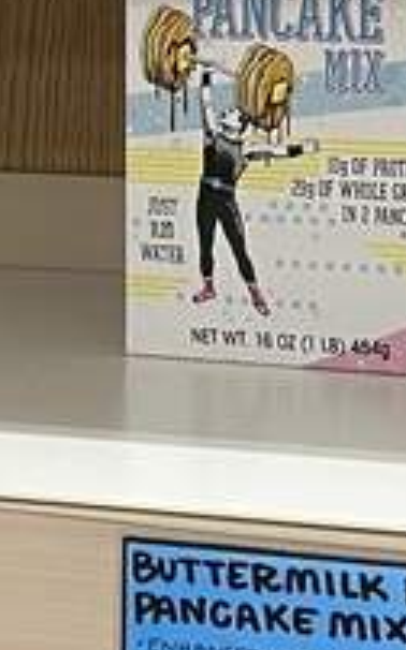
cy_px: 241
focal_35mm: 164
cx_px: 329
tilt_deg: -4.9
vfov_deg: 12.8
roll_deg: -1.7
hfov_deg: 8.0
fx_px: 2908
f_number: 1.6
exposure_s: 1/62
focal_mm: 5.1
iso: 125
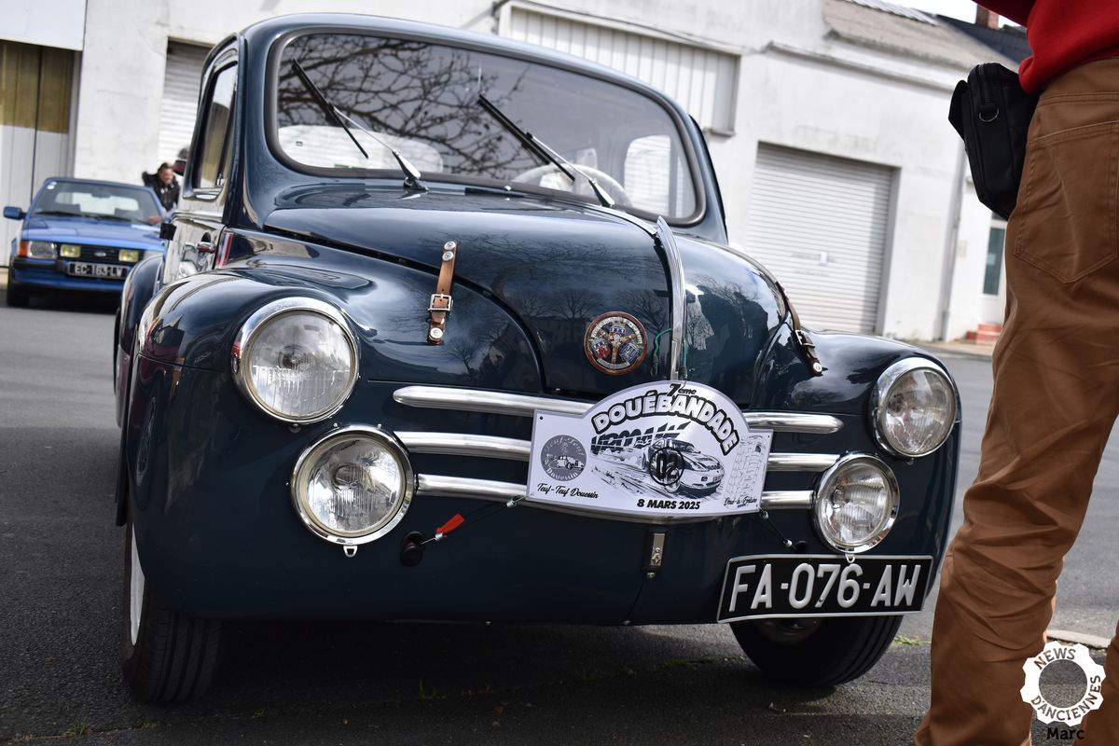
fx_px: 1026
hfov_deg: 57.2
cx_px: 560
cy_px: 373
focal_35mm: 33
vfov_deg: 40.0
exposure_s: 1/400
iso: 100
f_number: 4.5
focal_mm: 22
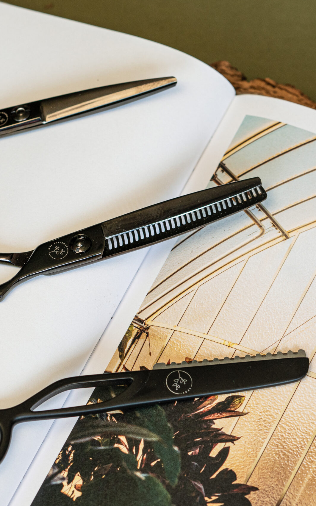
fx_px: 2688
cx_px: 50
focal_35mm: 195
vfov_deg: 10.8
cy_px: 252
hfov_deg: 6.7
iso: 400
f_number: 4.5
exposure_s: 1/100
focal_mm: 85
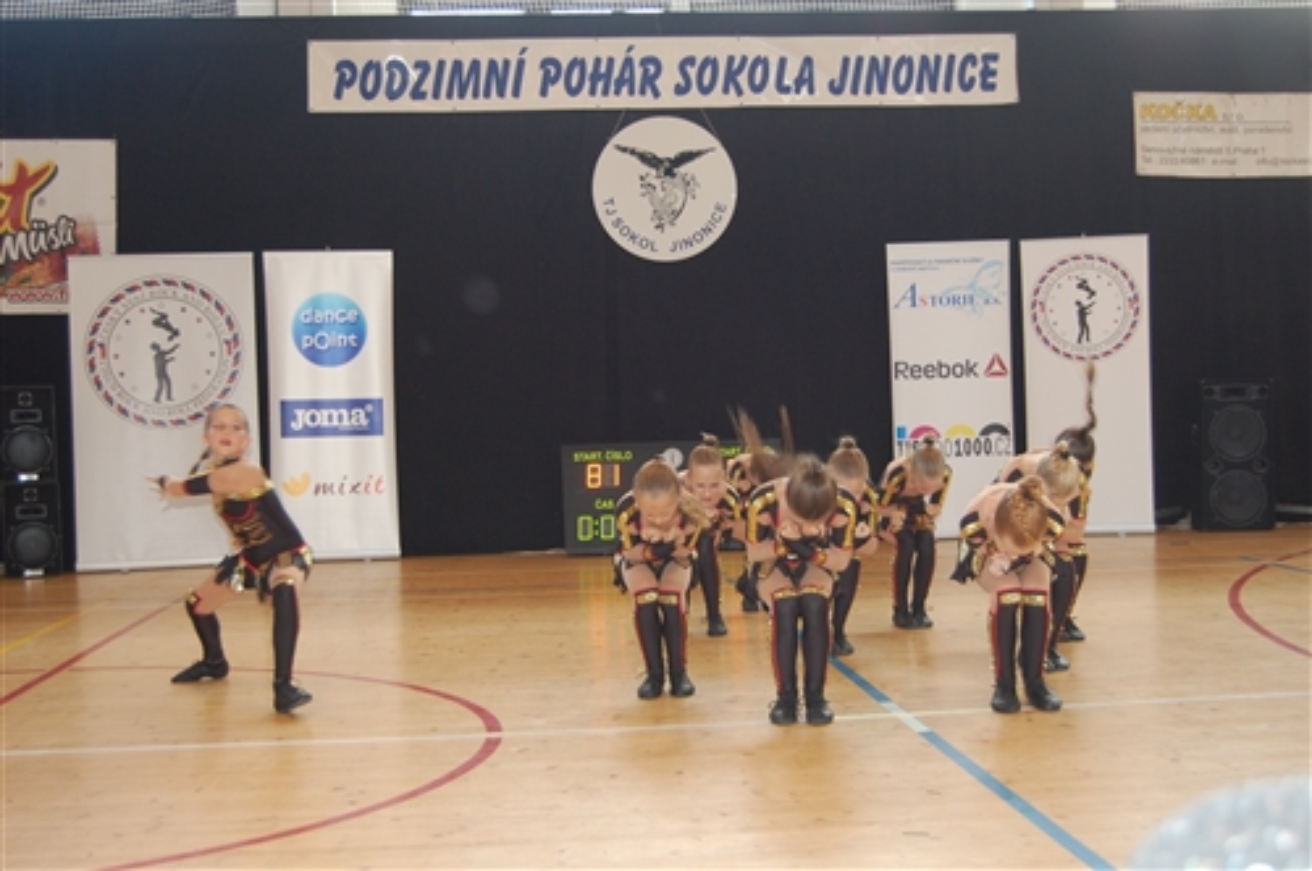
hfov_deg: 42.4
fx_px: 1692
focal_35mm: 46
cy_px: 436
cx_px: 656
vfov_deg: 28.9
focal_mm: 31
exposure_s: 1/60
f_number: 4.5
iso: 500
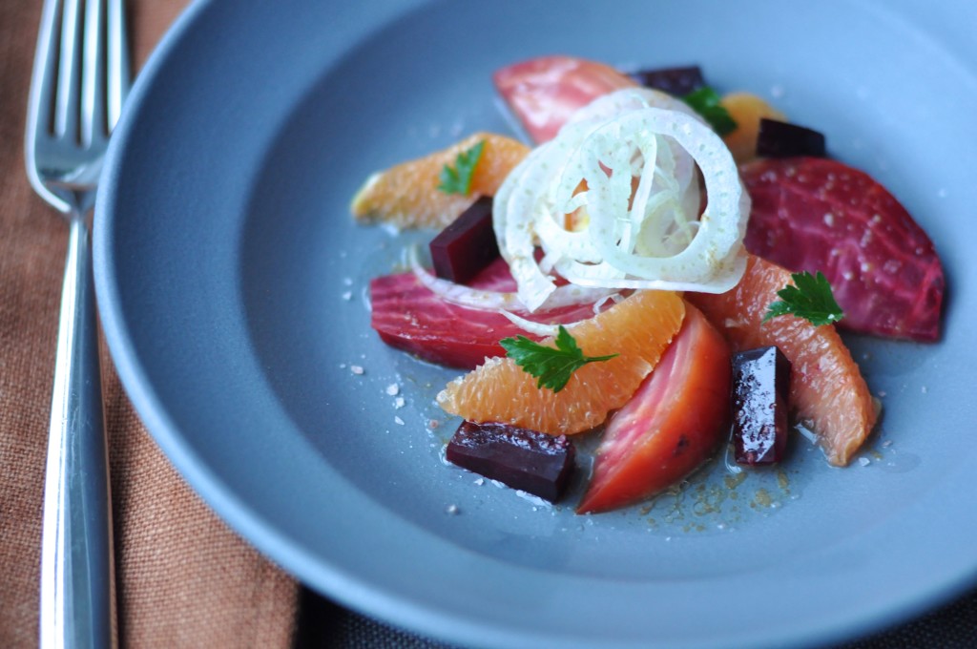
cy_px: 324
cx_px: 488
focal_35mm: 75
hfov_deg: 27.0
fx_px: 2033
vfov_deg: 18.1
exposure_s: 1/25
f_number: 2.5
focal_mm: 50
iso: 800
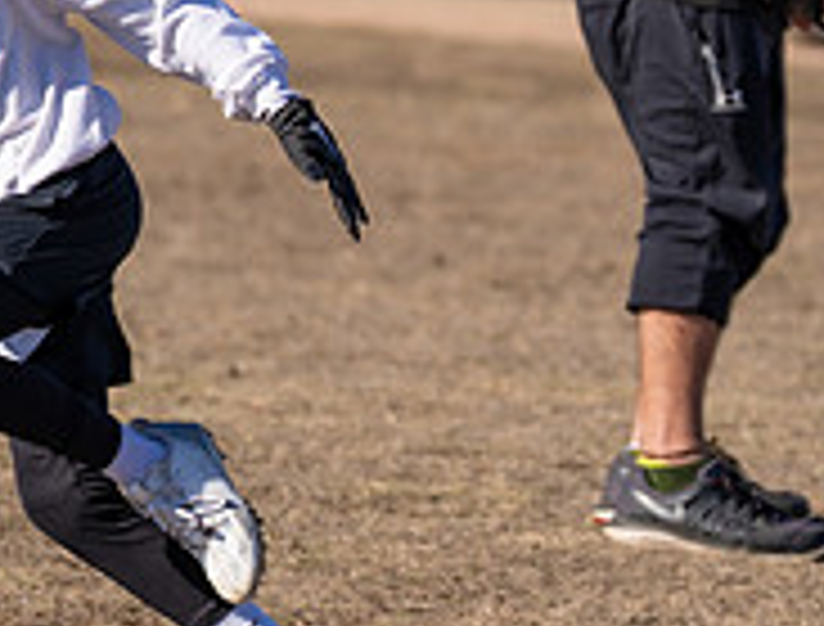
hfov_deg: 5.1
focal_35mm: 382
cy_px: -29
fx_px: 9135
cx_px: -150
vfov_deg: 3.9
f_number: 2.8
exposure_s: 1/2500
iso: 100
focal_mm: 105
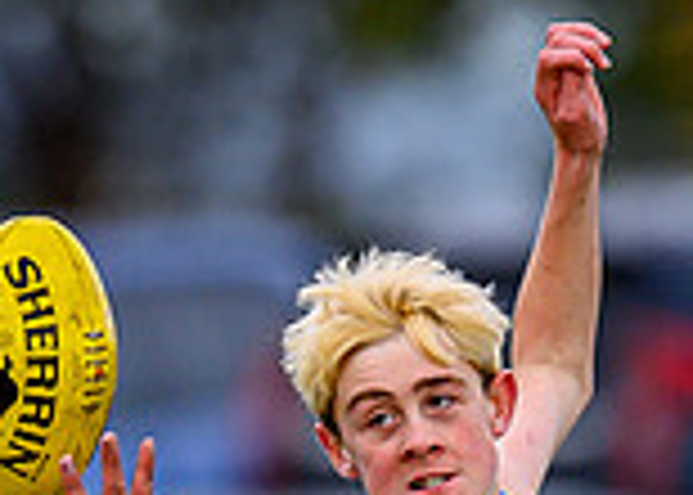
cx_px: 203
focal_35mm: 2806
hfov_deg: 0.7
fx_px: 55227
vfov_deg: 0.5
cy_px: 870
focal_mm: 500
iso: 400
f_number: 4
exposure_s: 1/1600
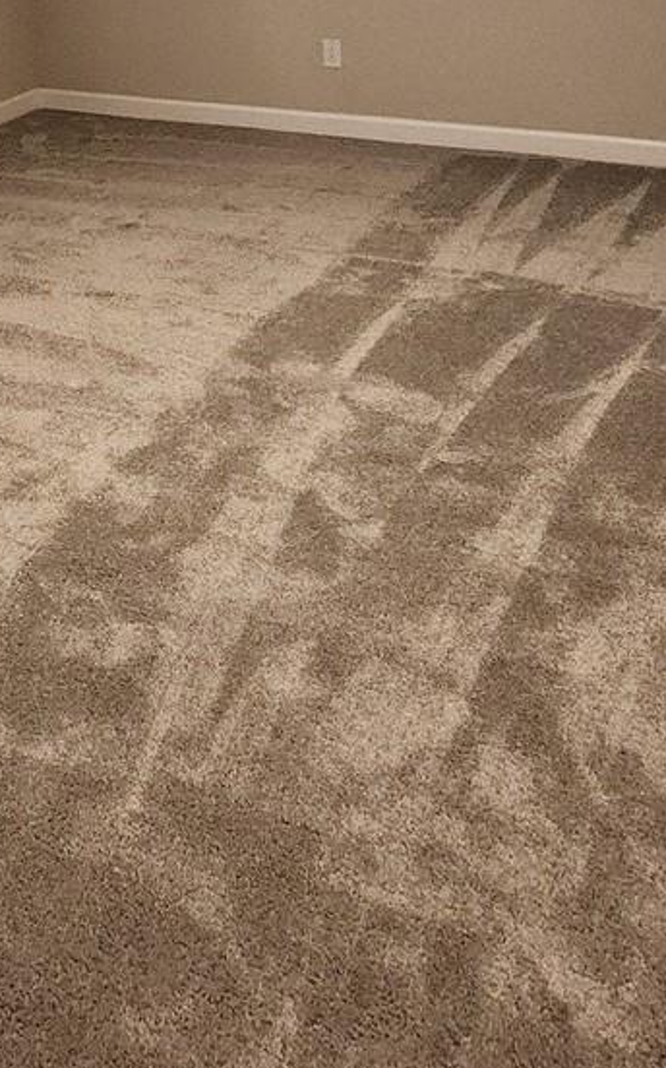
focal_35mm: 40
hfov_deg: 30.2
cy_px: -19
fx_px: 1163
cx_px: 33
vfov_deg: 42.1
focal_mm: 1.74
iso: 400
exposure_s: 1/60
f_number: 2.2
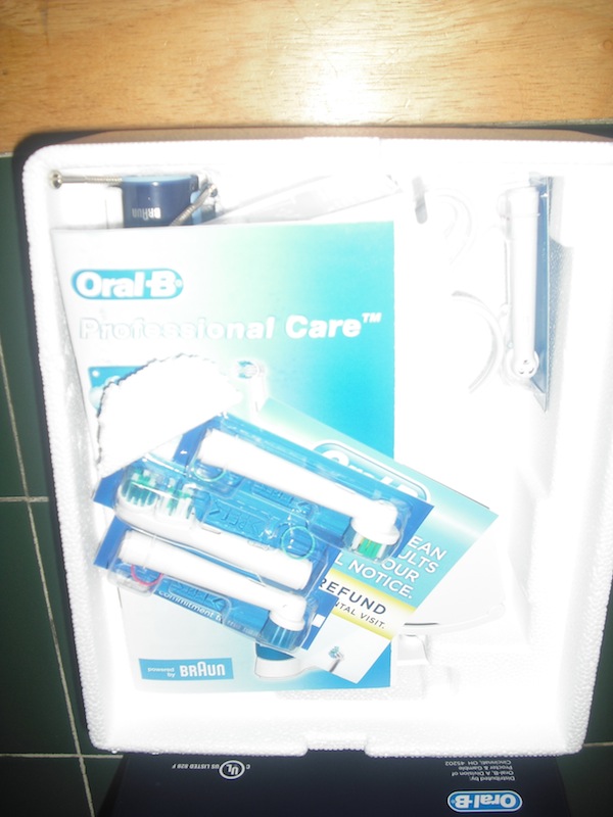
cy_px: 408
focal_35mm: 38
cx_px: 306
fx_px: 897
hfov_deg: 37.7
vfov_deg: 49.0
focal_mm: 6.2
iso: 64
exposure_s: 1/60
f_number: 2.8
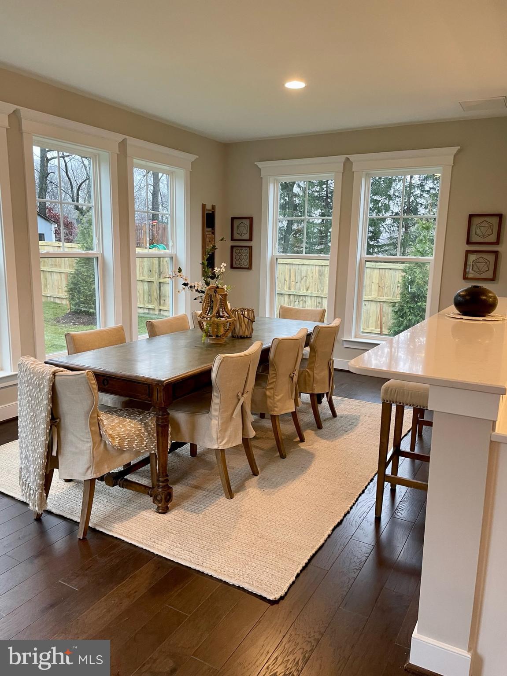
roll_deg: -0.5
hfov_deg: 53.0
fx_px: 508
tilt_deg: -10.1
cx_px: 254
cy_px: 338
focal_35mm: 26
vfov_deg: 67.3
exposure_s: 1/60
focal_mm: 4.2
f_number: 1.6
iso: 160
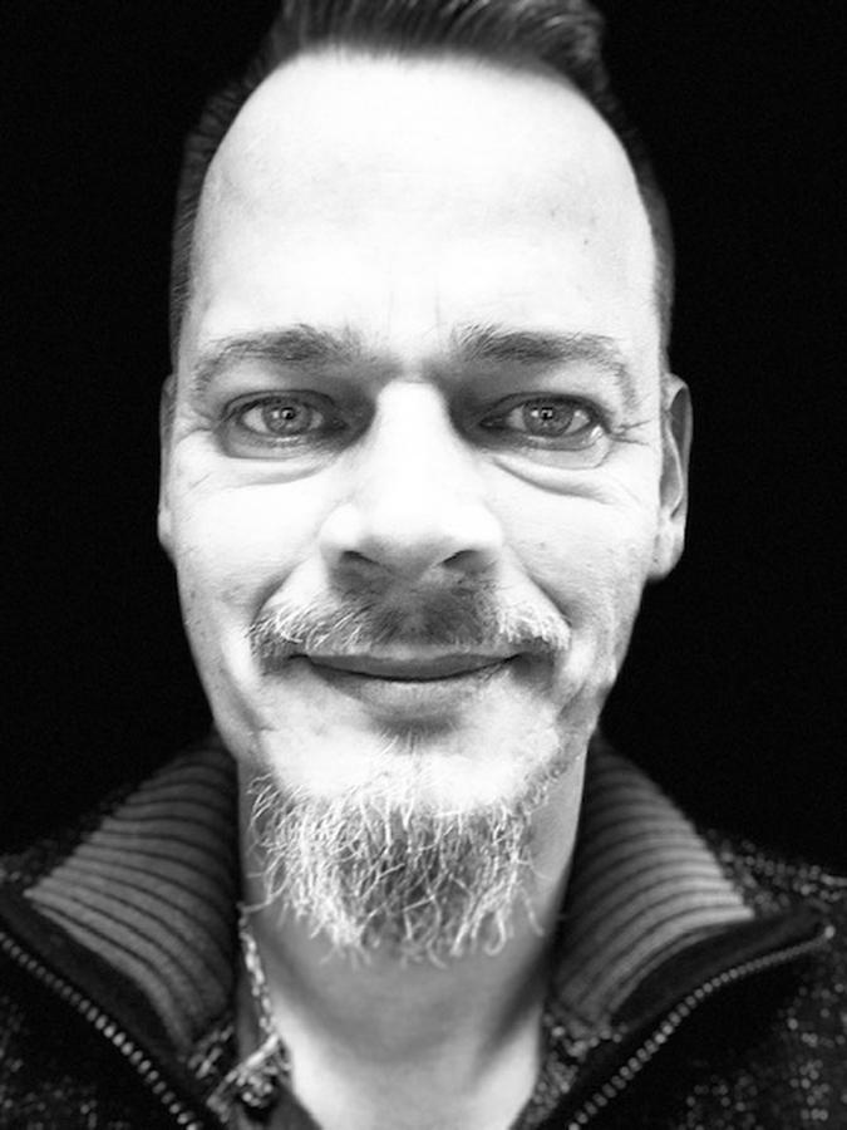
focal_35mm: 32
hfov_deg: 44.2
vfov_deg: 56.8
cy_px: 565
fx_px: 1044
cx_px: 424
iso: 320
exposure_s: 1/40
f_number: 2.2
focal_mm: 2.87
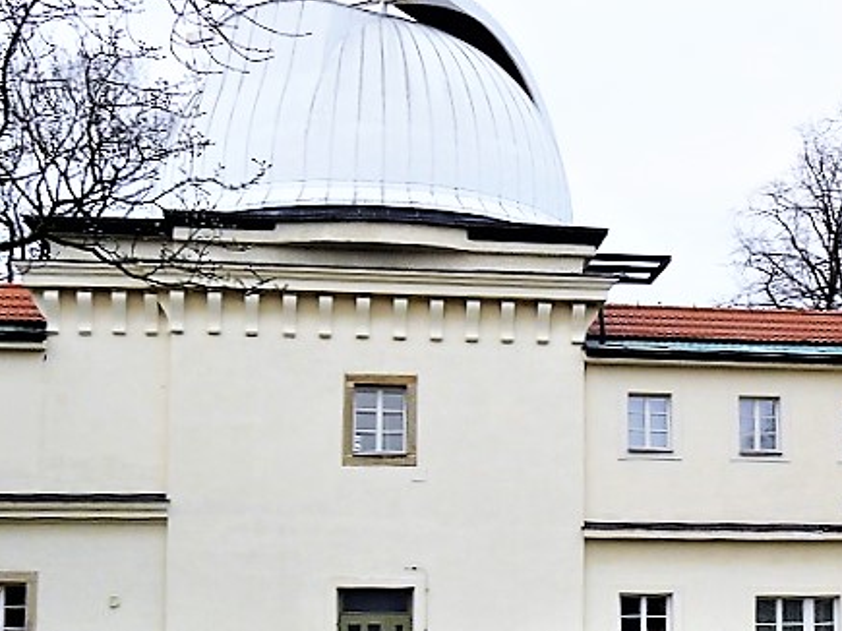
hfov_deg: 29.9
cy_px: 419
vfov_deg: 22.8
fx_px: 1556
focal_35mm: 64
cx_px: 614
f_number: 3.6
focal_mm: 6.4
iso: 100
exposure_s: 1/100
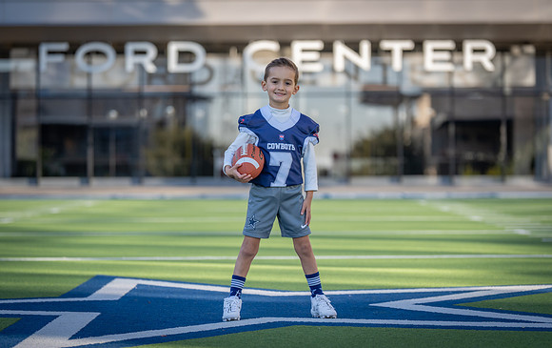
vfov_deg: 11.2
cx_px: 276
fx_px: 1764
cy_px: 185
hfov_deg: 17.8
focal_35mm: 117
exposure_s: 1/640
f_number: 2.8
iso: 125
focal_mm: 115
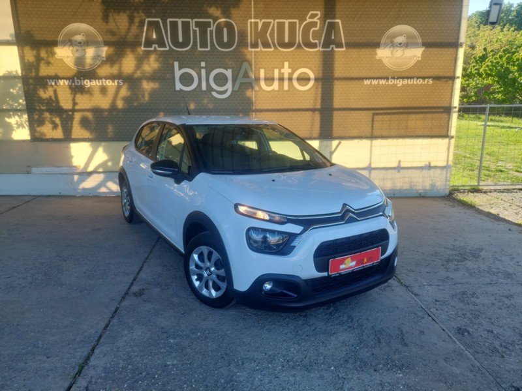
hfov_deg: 69.4
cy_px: 196
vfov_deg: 54.9
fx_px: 377
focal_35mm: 25
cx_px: 261
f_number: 1.8
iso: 40
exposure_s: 1/324
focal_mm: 5.23
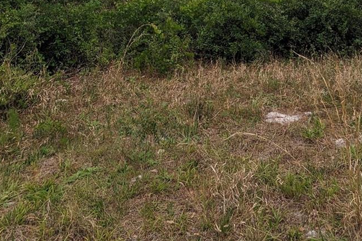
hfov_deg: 47.3
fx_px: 412
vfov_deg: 27.0
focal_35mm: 41
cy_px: -78
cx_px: 208
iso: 53
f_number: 2.2
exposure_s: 1/1091
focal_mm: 2.35
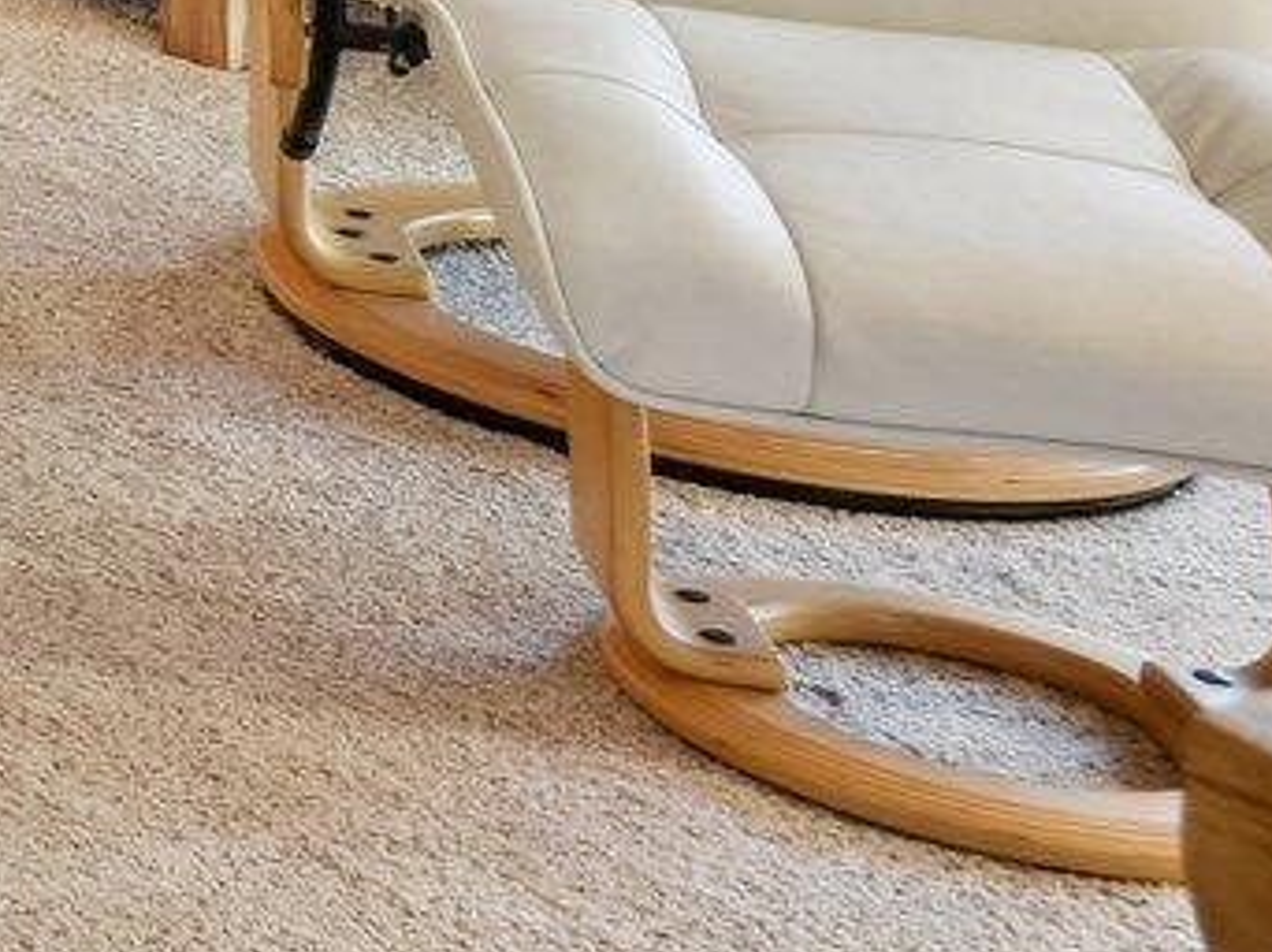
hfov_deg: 12.1
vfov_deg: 12.2
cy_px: -1283
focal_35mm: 98
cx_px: -2343
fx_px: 3599
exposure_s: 1/3.33
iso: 400
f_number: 8
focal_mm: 17
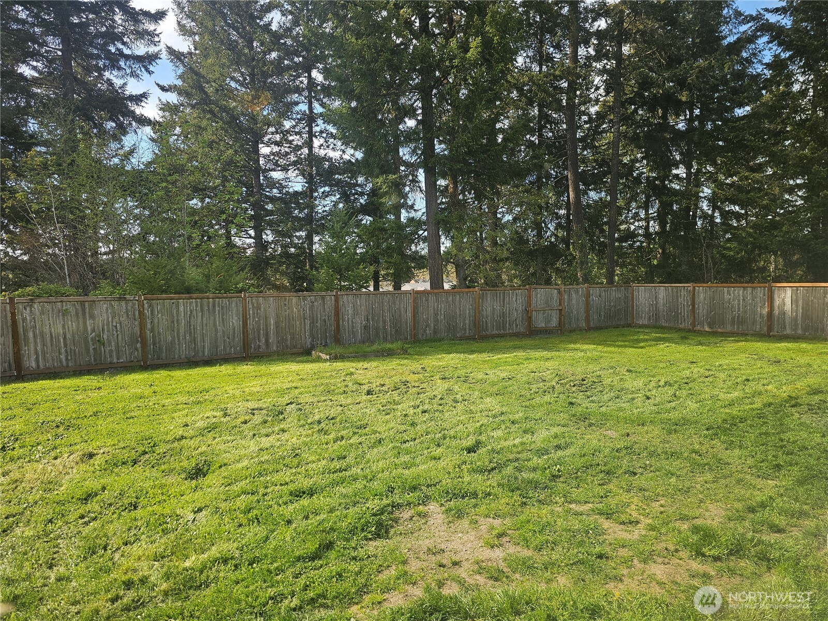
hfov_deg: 73.9
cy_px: 310
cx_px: 414
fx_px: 550
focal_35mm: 23
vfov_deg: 58.9
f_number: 1.7
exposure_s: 1/252
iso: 16
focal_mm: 6.3
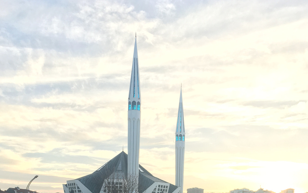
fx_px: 353
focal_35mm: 42
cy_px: 199
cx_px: 155
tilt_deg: +2.7
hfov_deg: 47.2
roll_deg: -1.9
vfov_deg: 28.4
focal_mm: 4.15
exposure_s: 1/208
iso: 25
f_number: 2.2
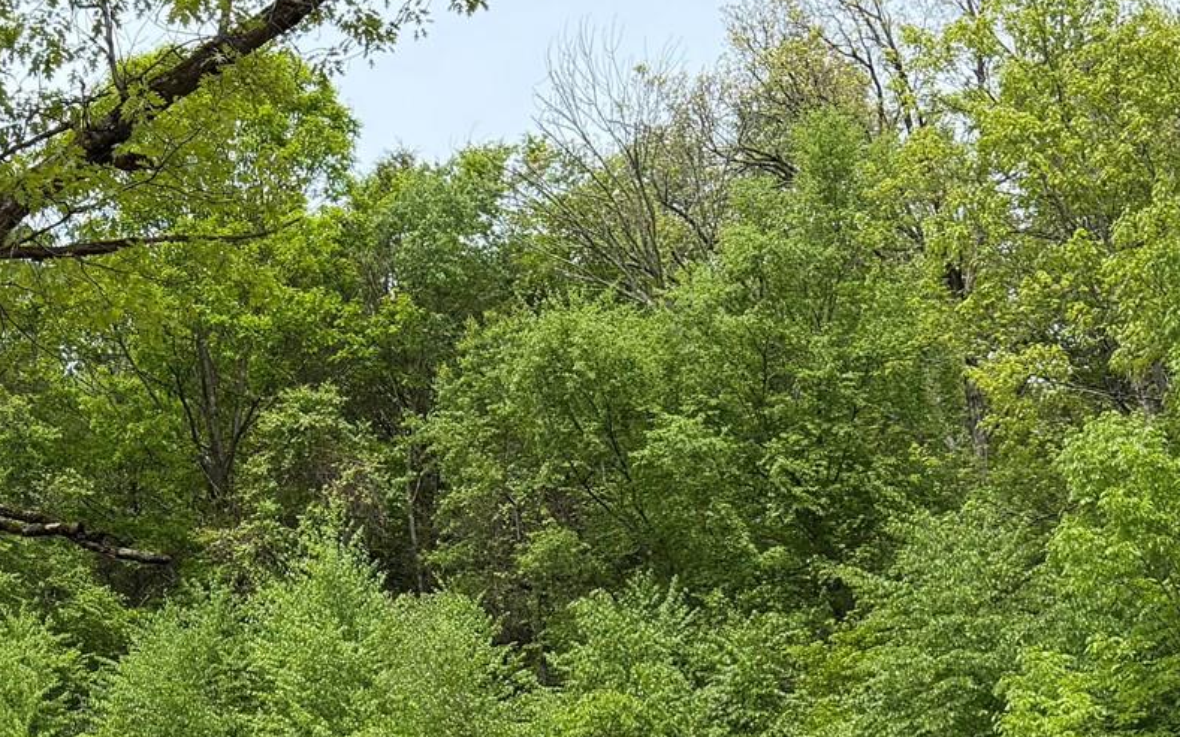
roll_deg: +0.8
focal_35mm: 66
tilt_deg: +10.9
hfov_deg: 30.2
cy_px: 861
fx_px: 2122
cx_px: 211
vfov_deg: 18.7
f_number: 1.78
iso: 100
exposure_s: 1/2611
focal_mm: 6.76
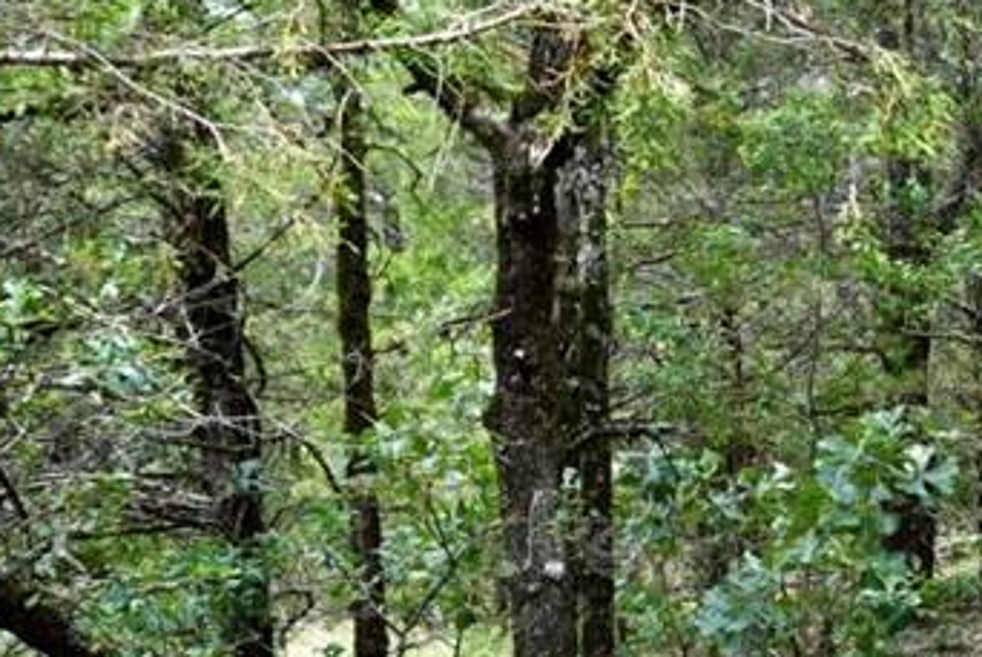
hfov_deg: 24.4
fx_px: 2076
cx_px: 1149
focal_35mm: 76
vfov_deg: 17.6
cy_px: 657
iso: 100
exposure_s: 1/80
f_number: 5
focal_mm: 16
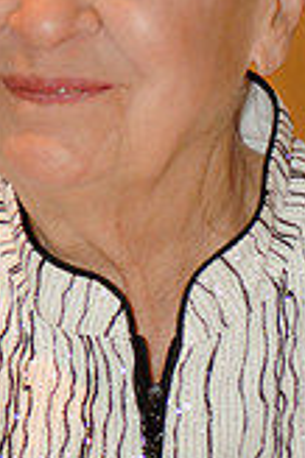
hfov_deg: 3.2
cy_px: 176
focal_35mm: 431
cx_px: 144
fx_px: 5493
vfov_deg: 4.8
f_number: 2.8
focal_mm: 105
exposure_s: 1/40
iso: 800
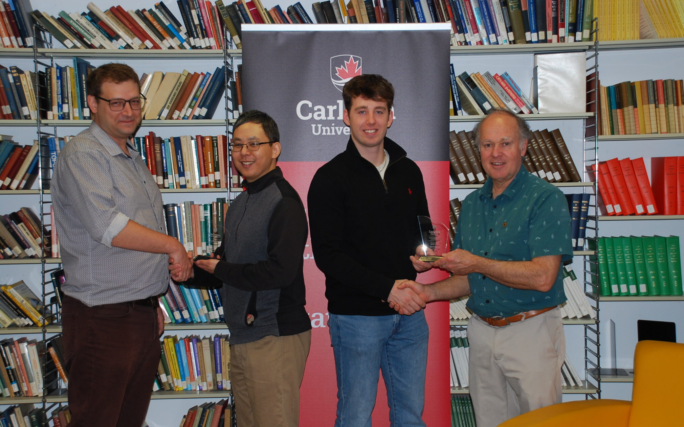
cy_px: 226
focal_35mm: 59
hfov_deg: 34.5
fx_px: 1100
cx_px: 346
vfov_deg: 22.0
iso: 220
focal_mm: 38
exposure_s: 1/60
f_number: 4.5
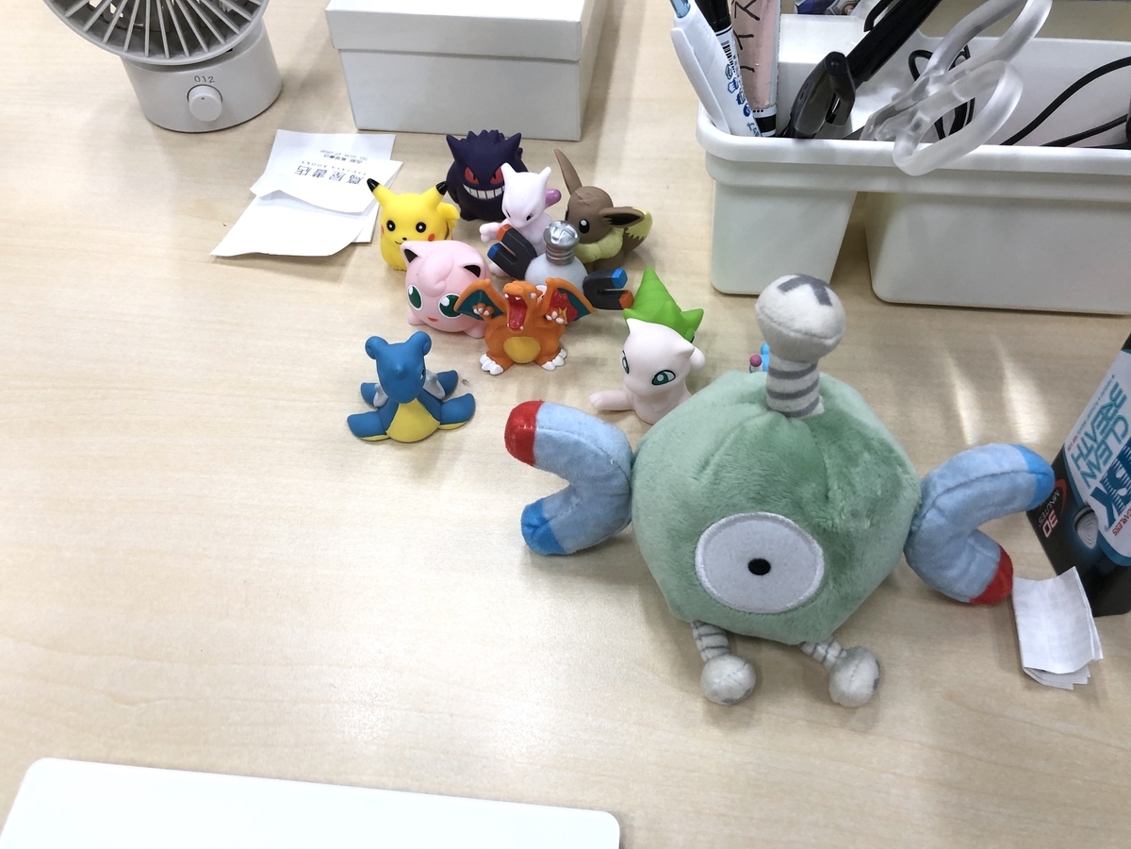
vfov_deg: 49.7
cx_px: 566
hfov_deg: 63.4
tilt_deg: -49.6
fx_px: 915
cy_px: 424
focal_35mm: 28
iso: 20
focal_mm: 4
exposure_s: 1/30
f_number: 1.8
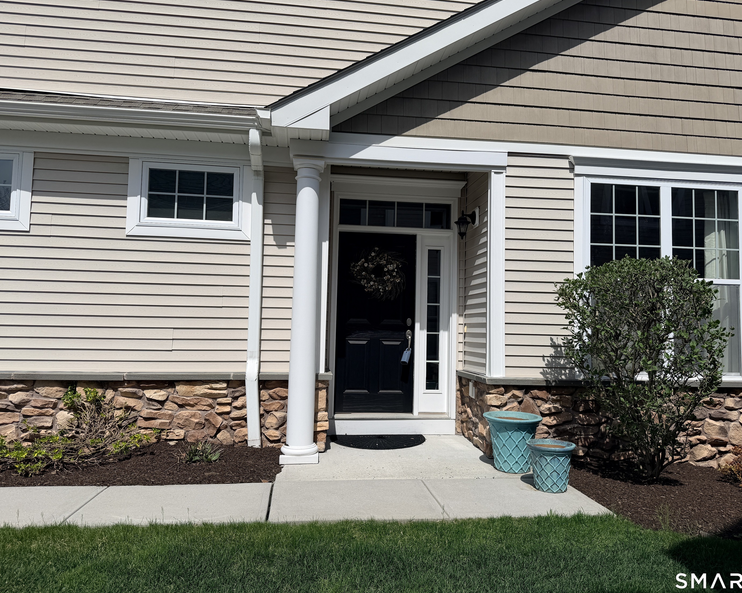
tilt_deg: +4.0
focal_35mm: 26
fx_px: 571
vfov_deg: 54.9
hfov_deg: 66.0
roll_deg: -0.8
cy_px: 286
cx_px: 386
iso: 80
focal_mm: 6.76
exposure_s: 1/10309
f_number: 1.78
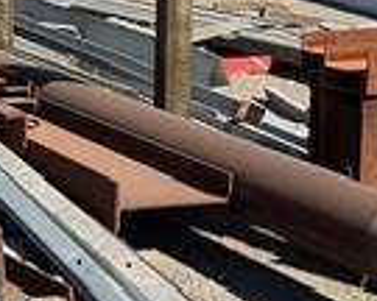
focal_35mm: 134
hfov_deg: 13.8
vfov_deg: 11.5
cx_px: -109
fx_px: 1495
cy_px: 178
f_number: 1.8
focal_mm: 3
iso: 16
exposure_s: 1/1577
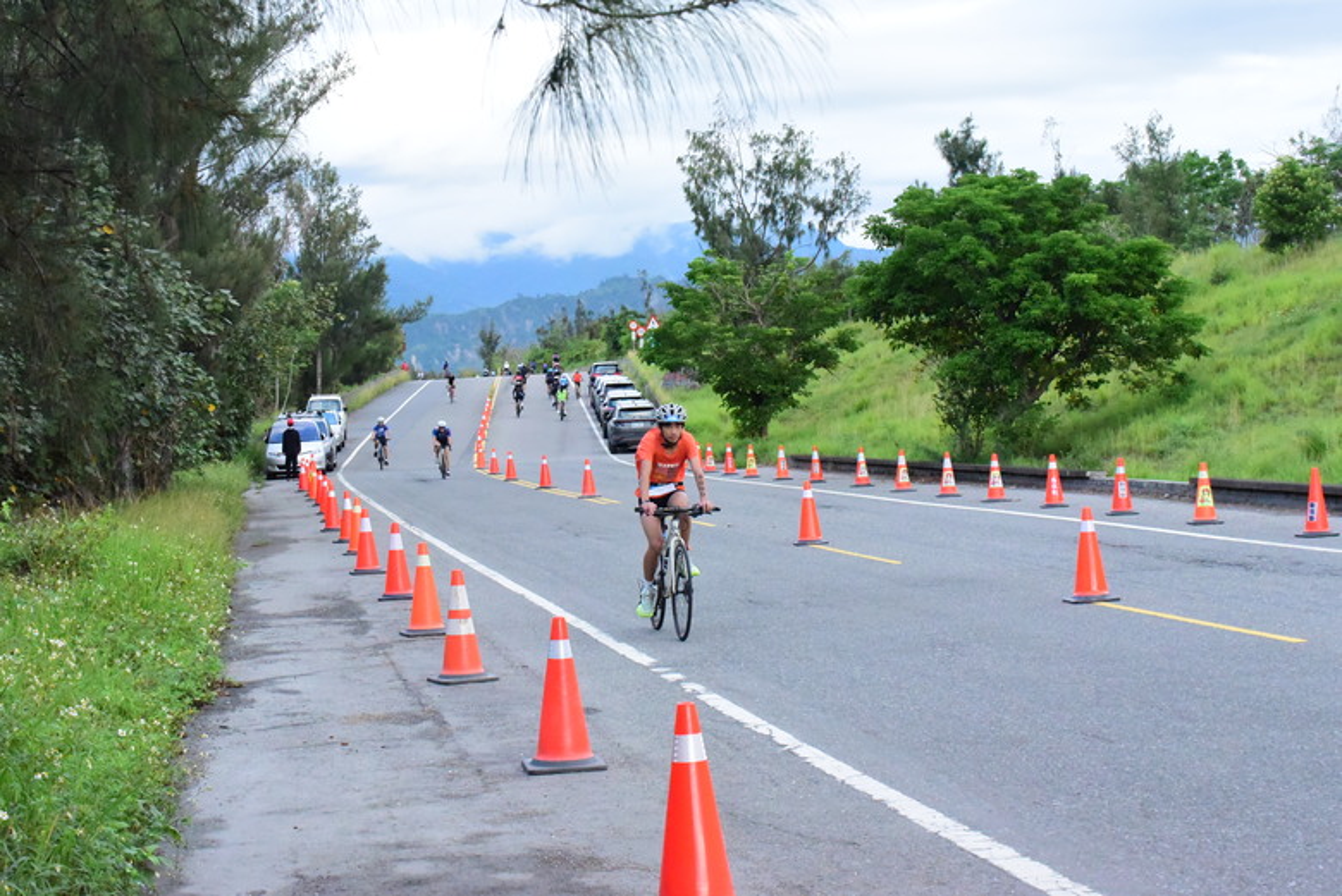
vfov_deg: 19.5
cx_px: 671
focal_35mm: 70
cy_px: 448
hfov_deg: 28.8
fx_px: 2611
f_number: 13
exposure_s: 1/2500
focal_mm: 70
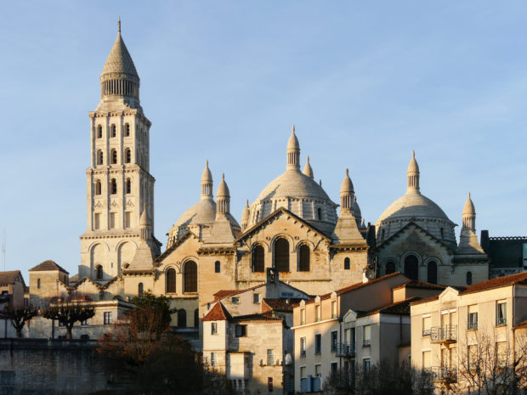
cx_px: 264
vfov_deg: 21.9
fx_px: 1020
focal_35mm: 67
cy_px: 198
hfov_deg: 29.0
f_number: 5.6
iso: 100
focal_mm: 11.1
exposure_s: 1/320
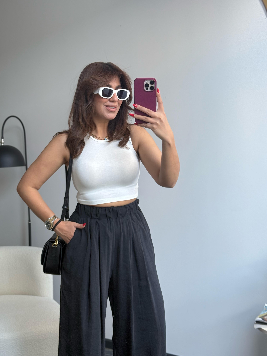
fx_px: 494
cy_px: 178
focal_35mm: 48
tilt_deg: -16.7
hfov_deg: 30.3
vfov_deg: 39.7
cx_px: 134
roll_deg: +1.5
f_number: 1.78
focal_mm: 6.76
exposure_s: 1/104
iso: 100
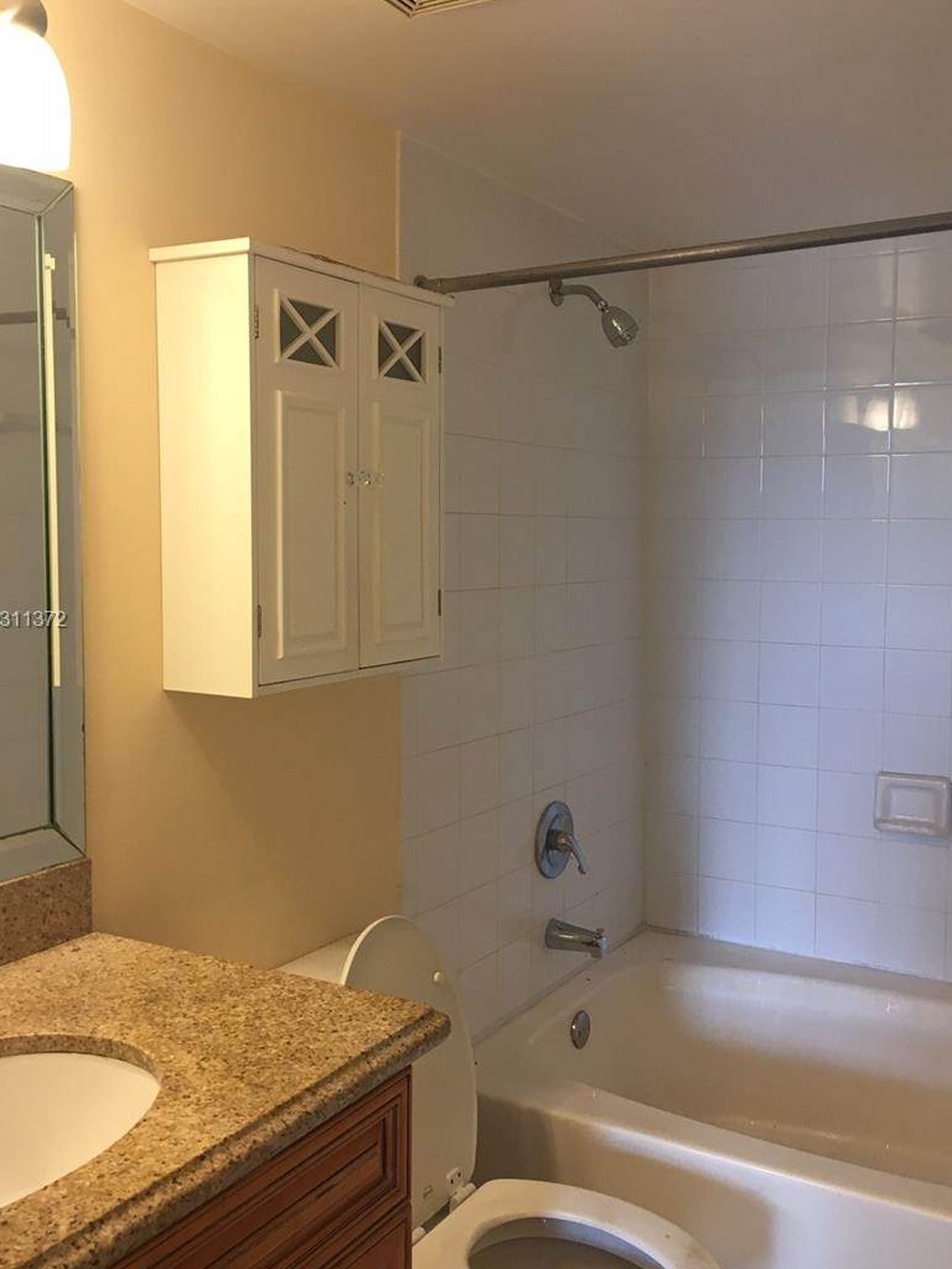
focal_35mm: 34
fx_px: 1247
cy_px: 622
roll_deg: +0.7
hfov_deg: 41.8
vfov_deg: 54.0
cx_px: 517
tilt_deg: -4.4
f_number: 2.2
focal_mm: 4.15
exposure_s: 1/30
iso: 50
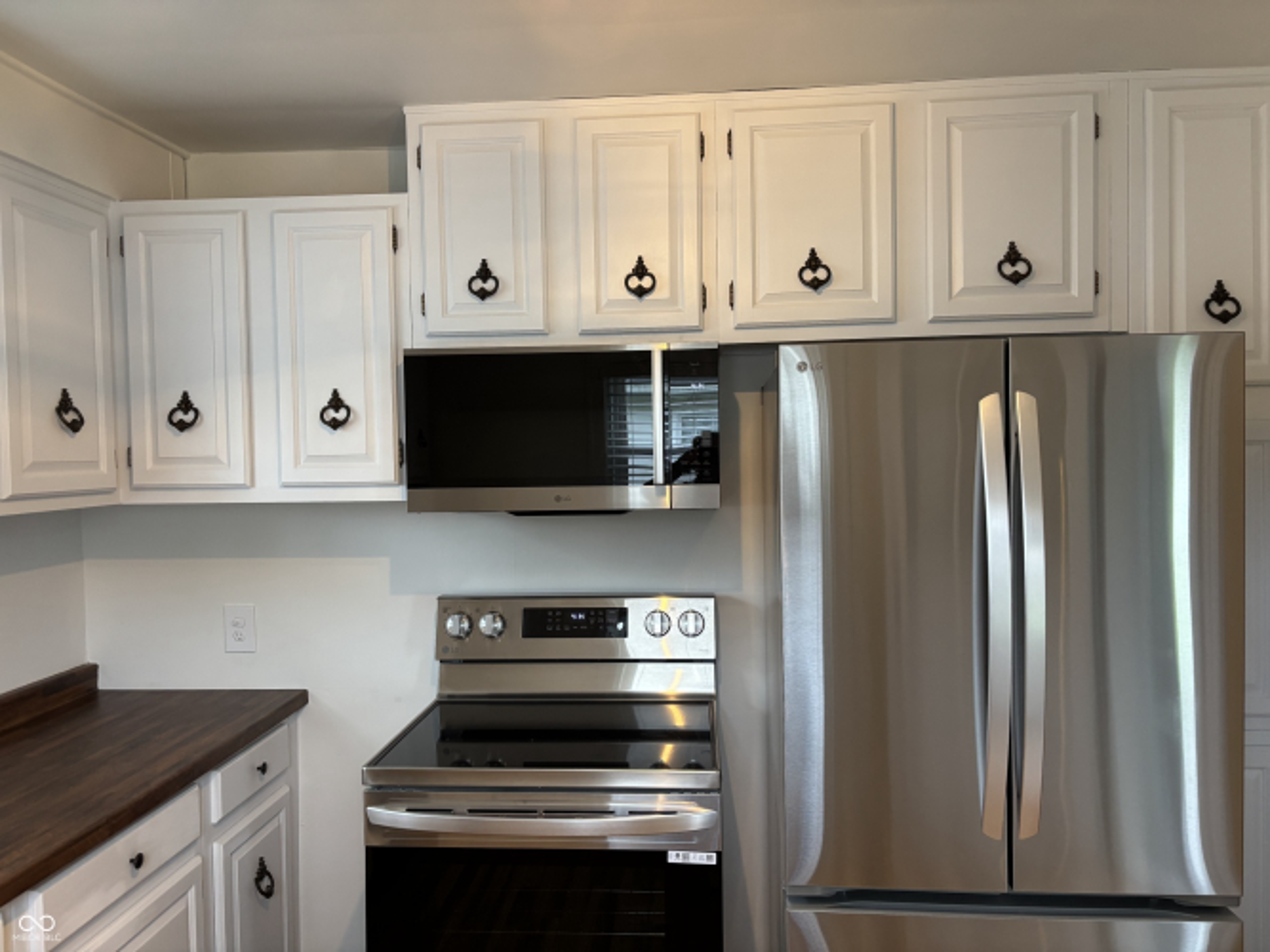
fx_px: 954
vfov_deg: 53.0
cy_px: 476
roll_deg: +1.1
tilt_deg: -1.9
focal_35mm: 26
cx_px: 635
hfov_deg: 67.3
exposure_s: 1/60
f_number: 1.6
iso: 200
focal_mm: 5.96
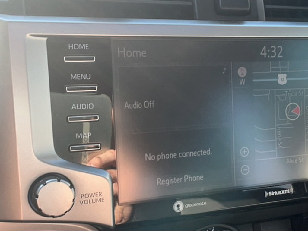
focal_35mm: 47
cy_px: 142
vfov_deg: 30.8
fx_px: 418
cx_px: 186
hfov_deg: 40.2
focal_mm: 3
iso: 20
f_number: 1.8
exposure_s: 1/60
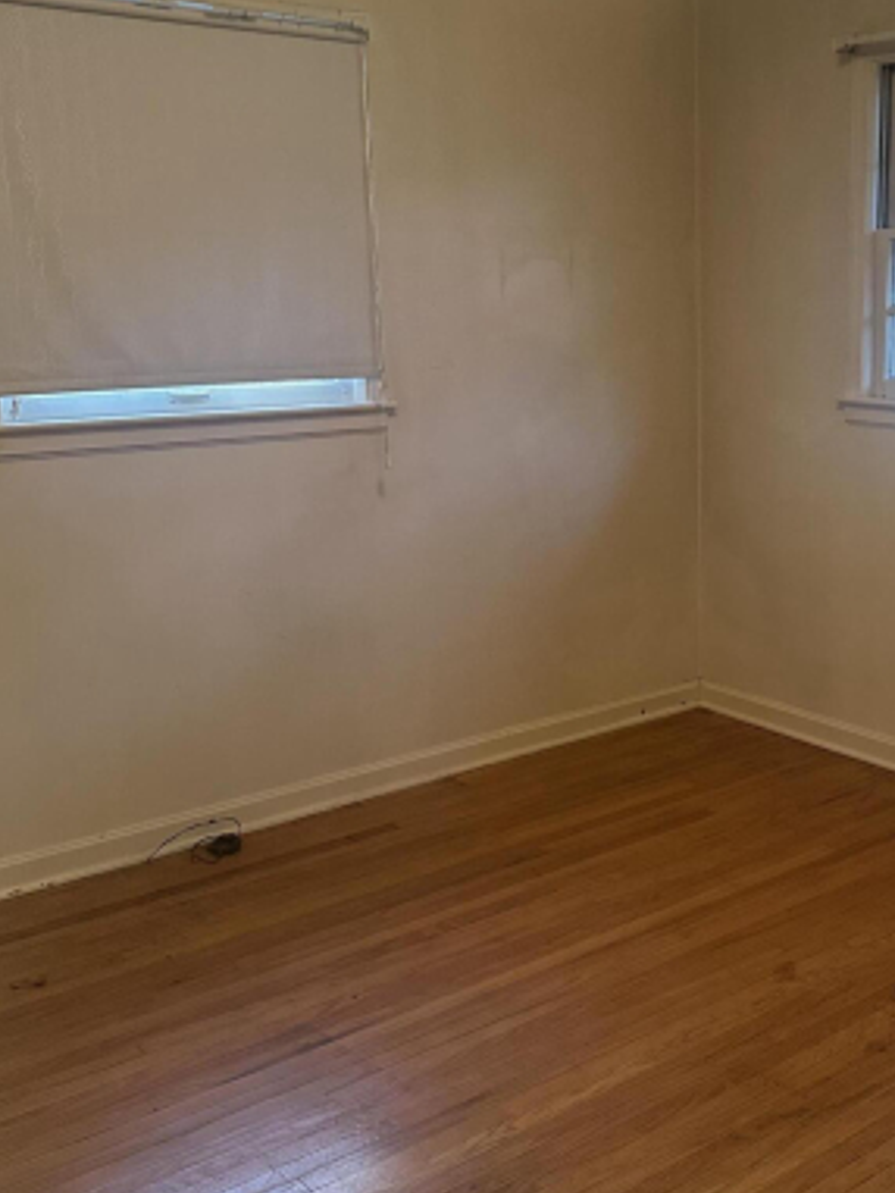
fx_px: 1447
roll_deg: -0.6
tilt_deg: -11.6
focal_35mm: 42
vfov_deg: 44.8
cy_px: 590
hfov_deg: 33.2
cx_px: 745
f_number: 1.78
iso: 400
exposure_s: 1/60
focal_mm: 6.86
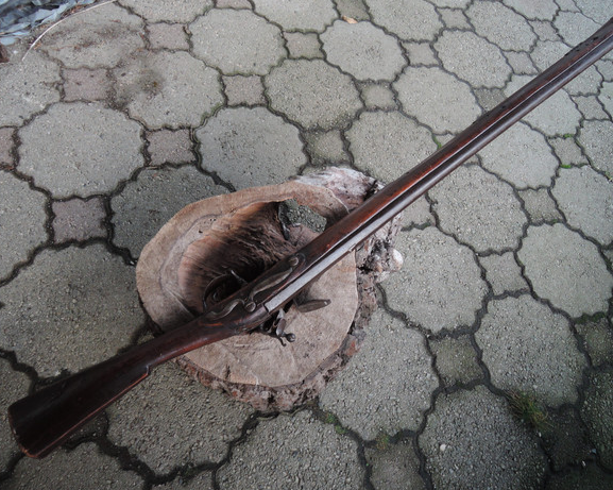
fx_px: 471
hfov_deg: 66.0
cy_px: 244
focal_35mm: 26
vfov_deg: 54.9
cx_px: 316
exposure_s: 1/15
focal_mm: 5.1
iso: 400
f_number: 2.8
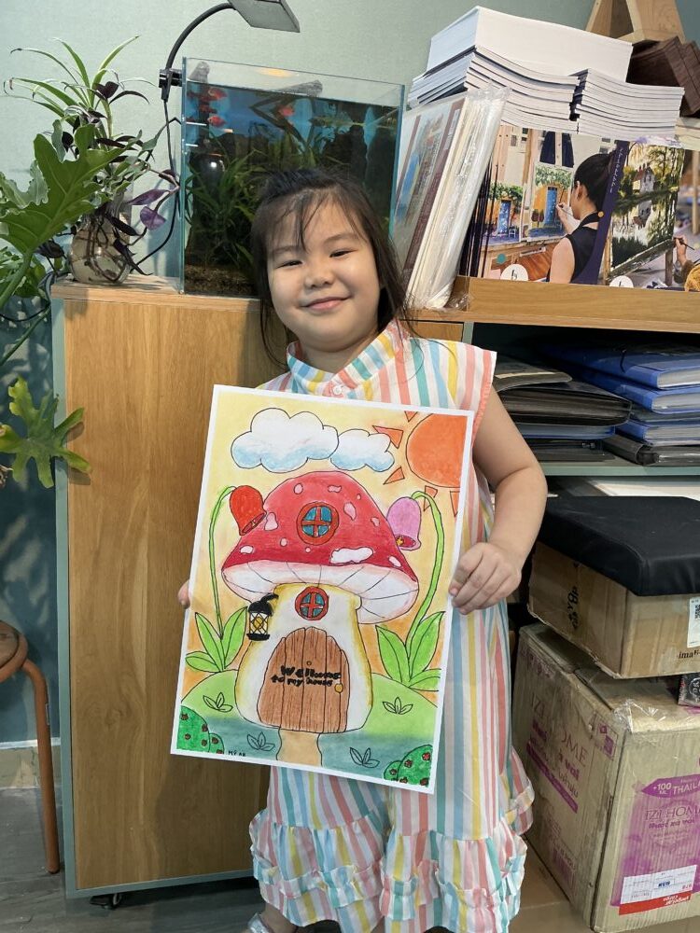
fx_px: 755
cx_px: 350
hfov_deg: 49.7
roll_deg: -4.3
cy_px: 466
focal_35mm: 28
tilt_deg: -15.7
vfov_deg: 63.4
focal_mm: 3
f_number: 1.8
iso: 64
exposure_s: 1/60
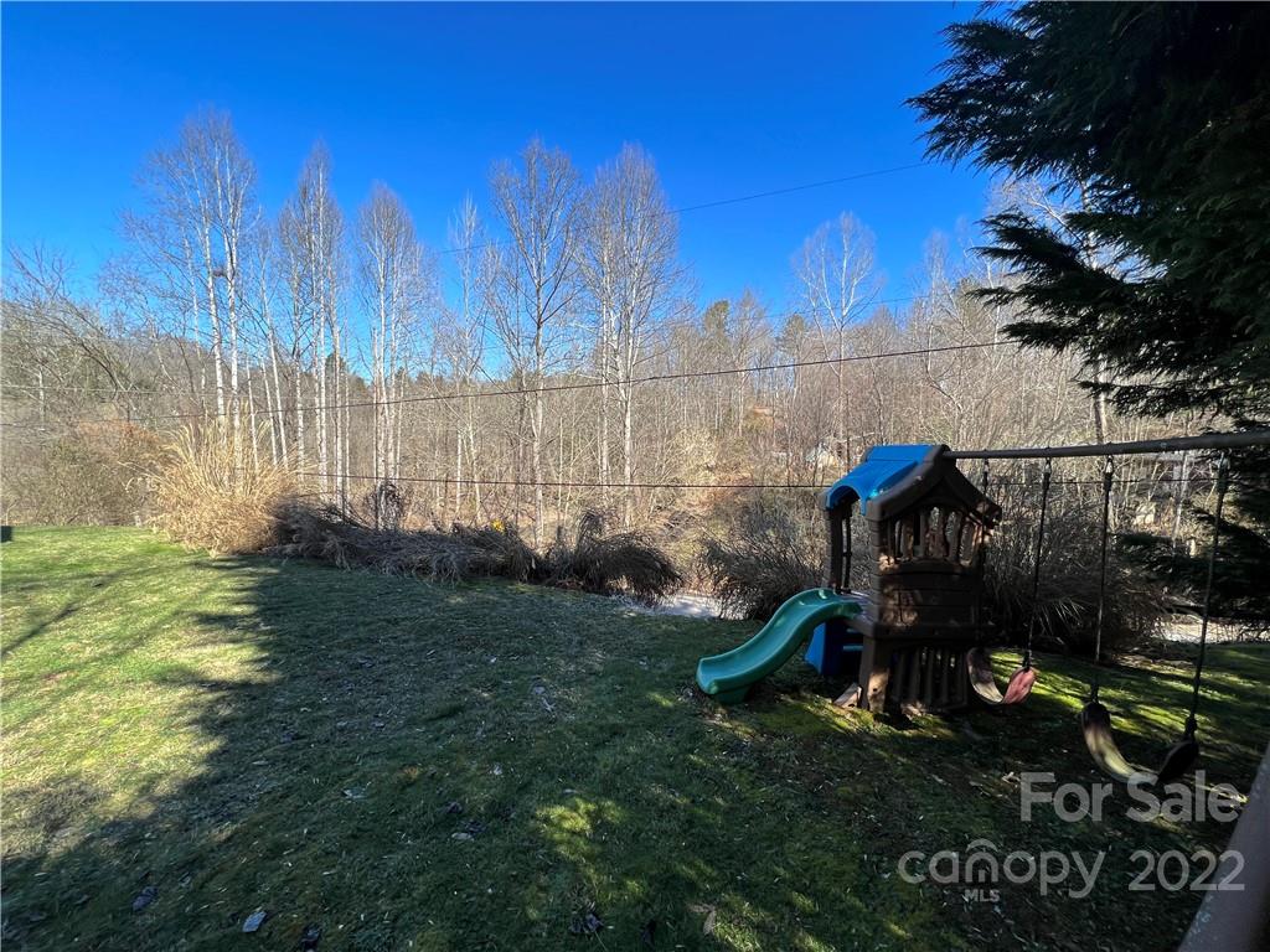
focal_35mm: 13
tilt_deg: -2.4
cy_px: 476
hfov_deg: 106.2
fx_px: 477
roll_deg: -1.7
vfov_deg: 89.9
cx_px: 635
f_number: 1.8
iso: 32
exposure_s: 1/791
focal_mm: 1.57
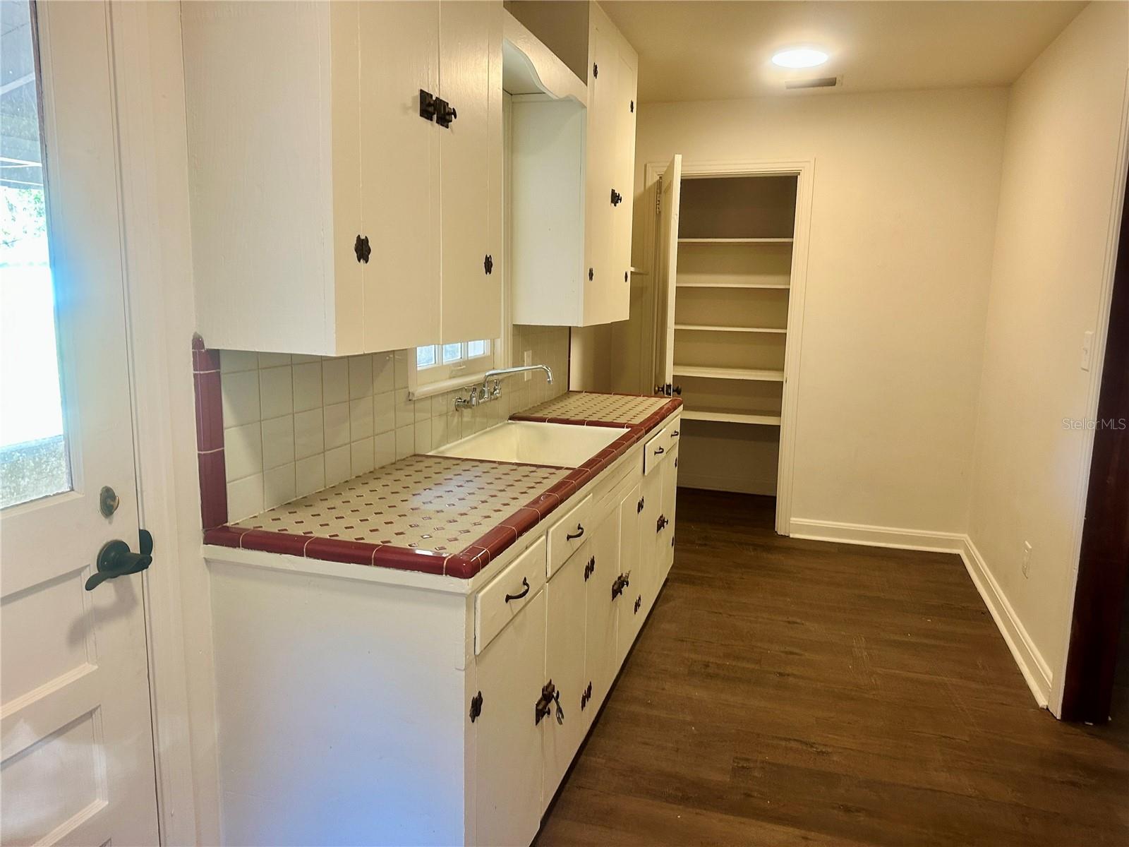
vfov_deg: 56.8
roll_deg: -1.2
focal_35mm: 24
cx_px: 564
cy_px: 424
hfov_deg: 71.6
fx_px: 783
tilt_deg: -9.4
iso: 160
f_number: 1.78
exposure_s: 1/60
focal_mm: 6.86
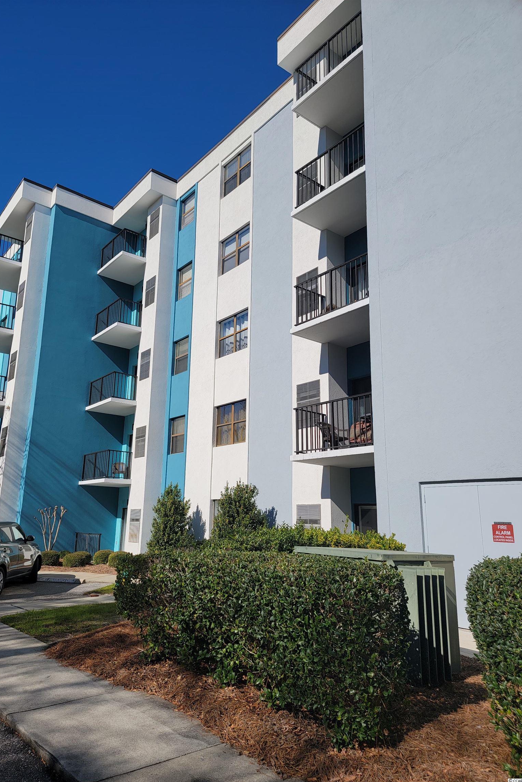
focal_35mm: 25
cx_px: 229
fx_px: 544
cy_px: 391
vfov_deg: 71.5
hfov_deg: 51.2
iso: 16
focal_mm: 6.7
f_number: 1.8
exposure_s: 1/2005
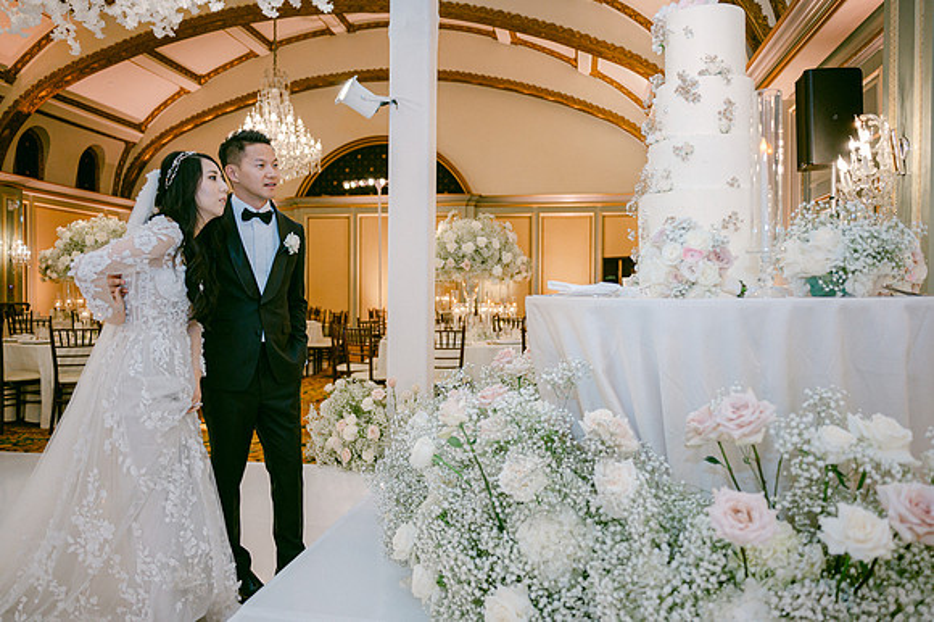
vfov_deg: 46.4
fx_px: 726
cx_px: 467
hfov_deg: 65.5
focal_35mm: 28
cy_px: 311
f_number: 2.8
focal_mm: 28
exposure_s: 1/125
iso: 1600
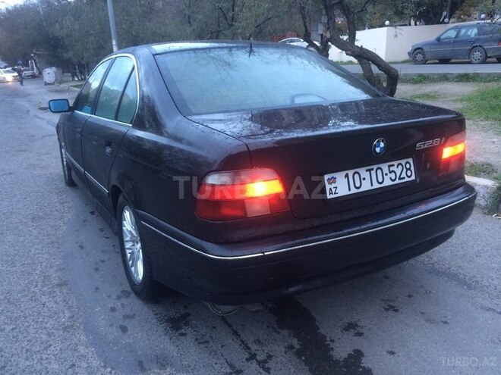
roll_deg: +0.8
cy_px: 188
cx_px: 250
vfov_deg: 48.2
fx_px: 420
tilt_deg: -17.8
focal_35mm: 29
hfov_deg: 61.7
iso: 125
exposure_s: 1/33
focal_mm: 4.15
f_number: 2.2
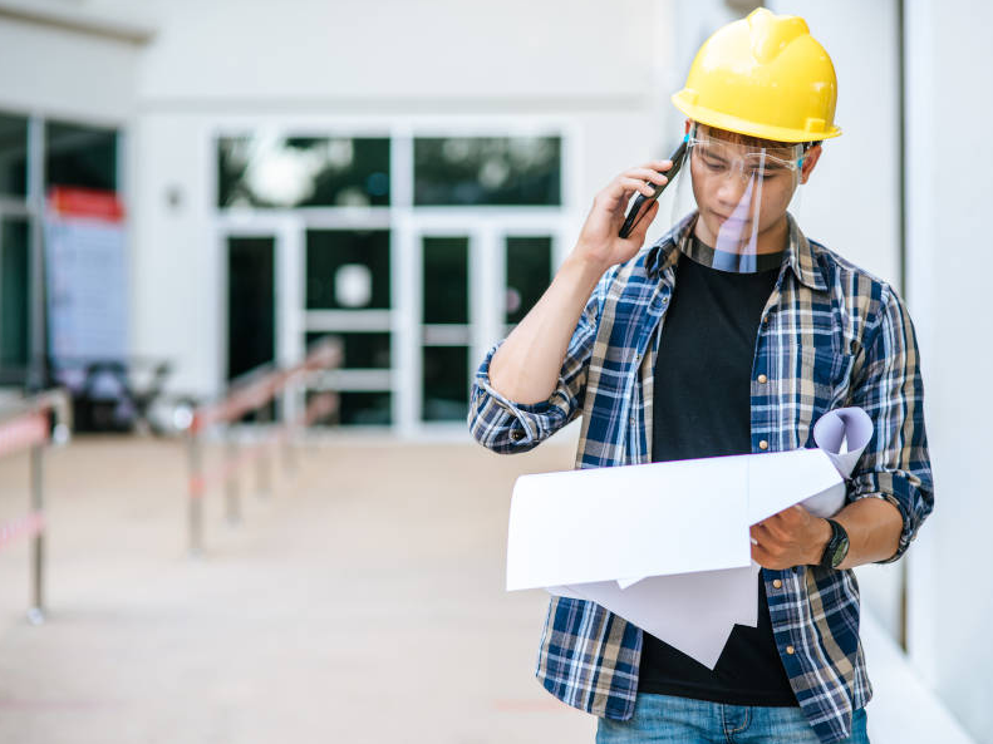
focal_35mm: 93
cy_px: 373
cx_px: 541
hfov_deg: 21.1
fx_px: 2667
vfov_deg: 15.9
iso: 64
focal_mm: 85
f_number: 2
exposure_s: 1/200
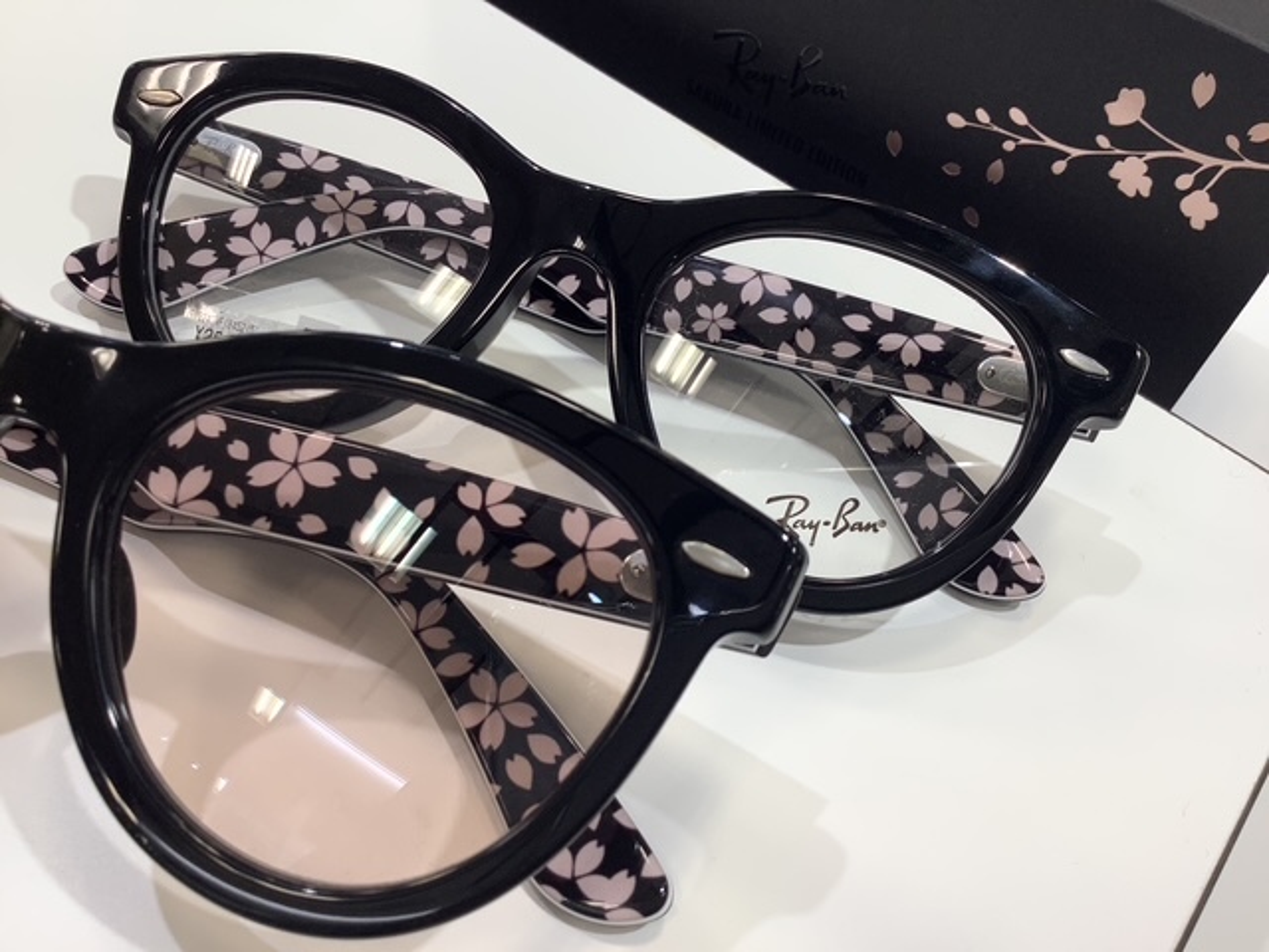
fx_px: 1136
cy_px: 476
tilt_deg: -49.3
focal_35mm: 31
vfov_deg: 45.4
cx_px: 634
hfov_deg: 58.4
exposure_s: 1/102
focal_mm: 3.3
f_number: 2.4
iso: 25
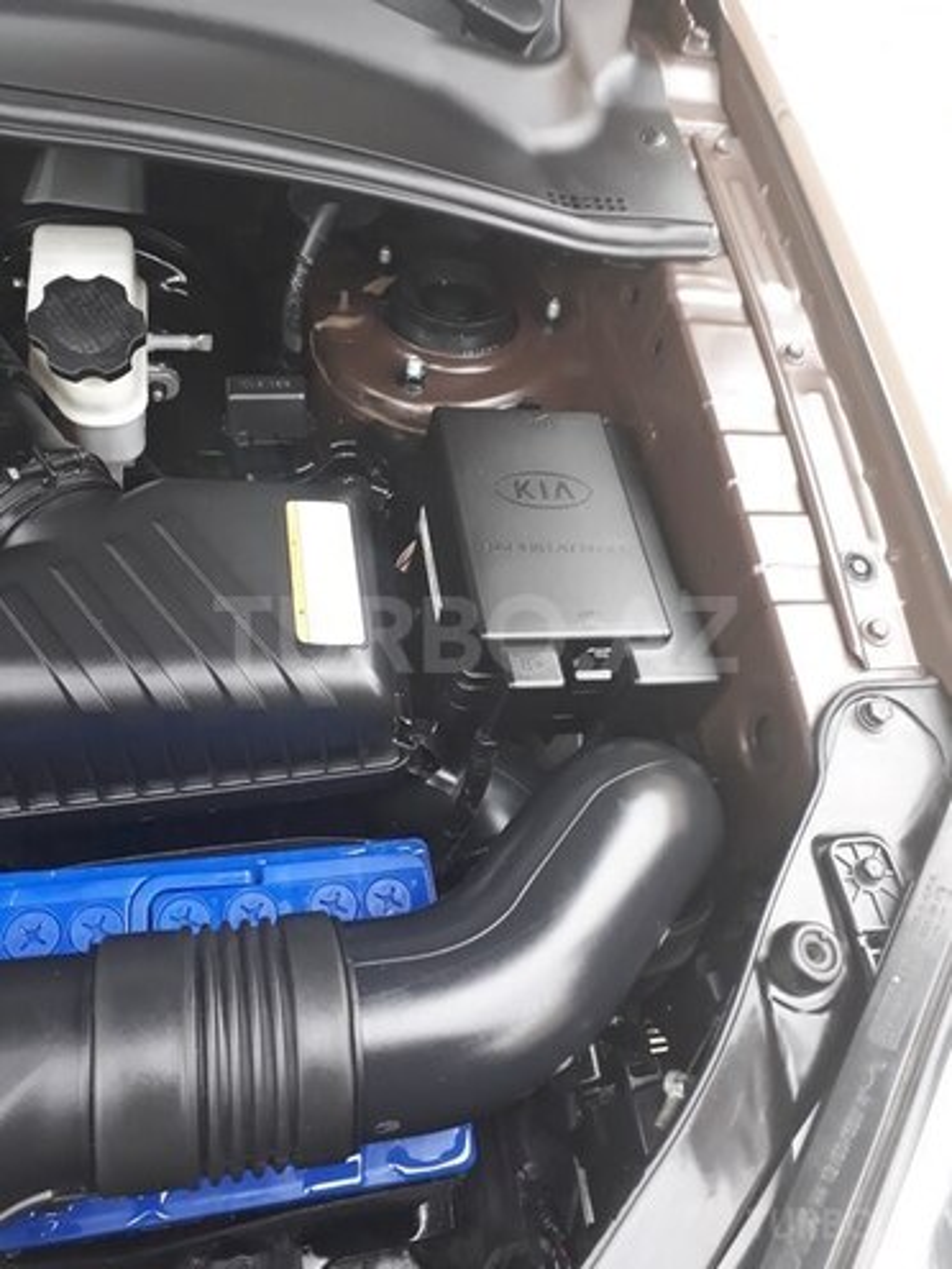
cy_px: 634
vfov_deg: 65.3
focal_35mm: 27
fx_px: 990
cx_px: 476
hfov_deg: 51.4
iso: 125
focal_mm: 3.6
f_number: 1.9
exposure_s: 1/33
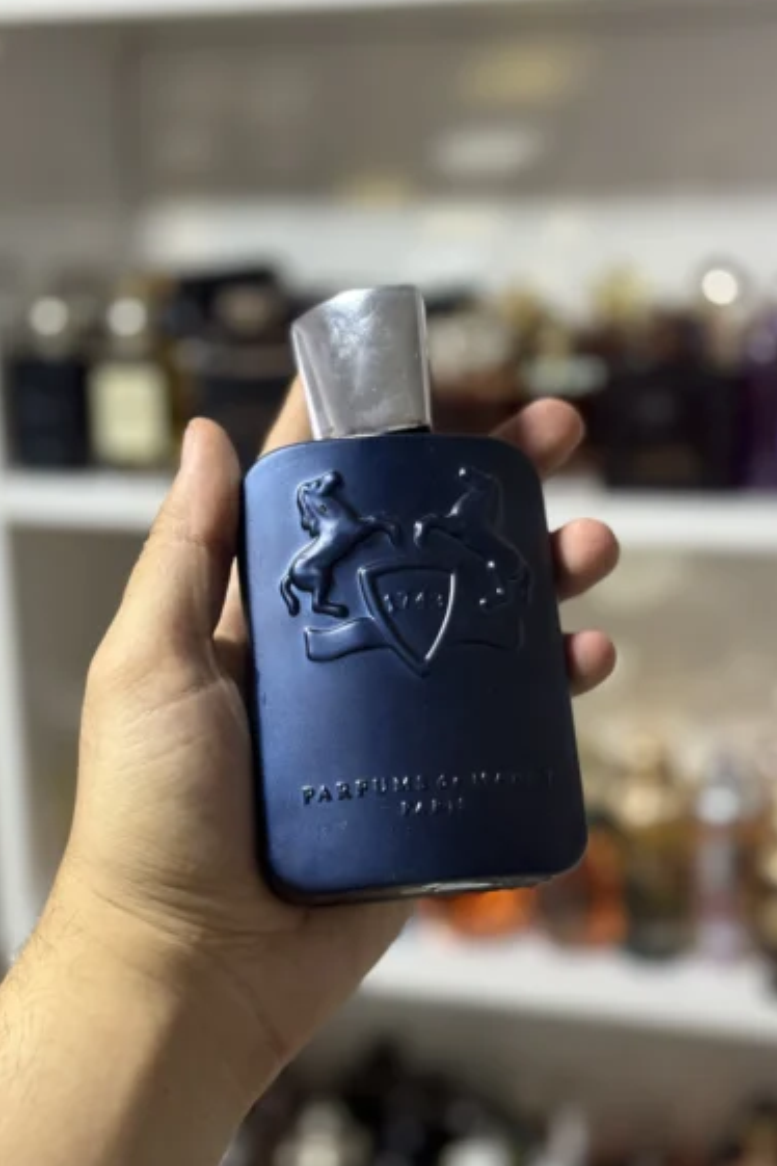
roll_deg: +1.0
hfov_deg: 26.5
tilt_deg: -12.2
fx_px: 1651
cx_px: 395
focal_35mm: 51
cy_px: 581
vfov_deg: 38.9
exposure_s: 1/50
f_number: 1.78
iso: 200
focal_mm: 6.76
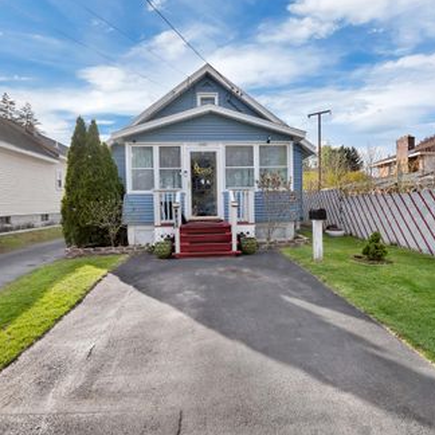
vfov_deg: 72.1
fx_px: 299
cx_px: 218
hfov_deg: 72.1
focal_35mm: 21
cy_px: 220
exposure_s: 1/8000
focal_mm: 16
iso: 500
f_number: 4
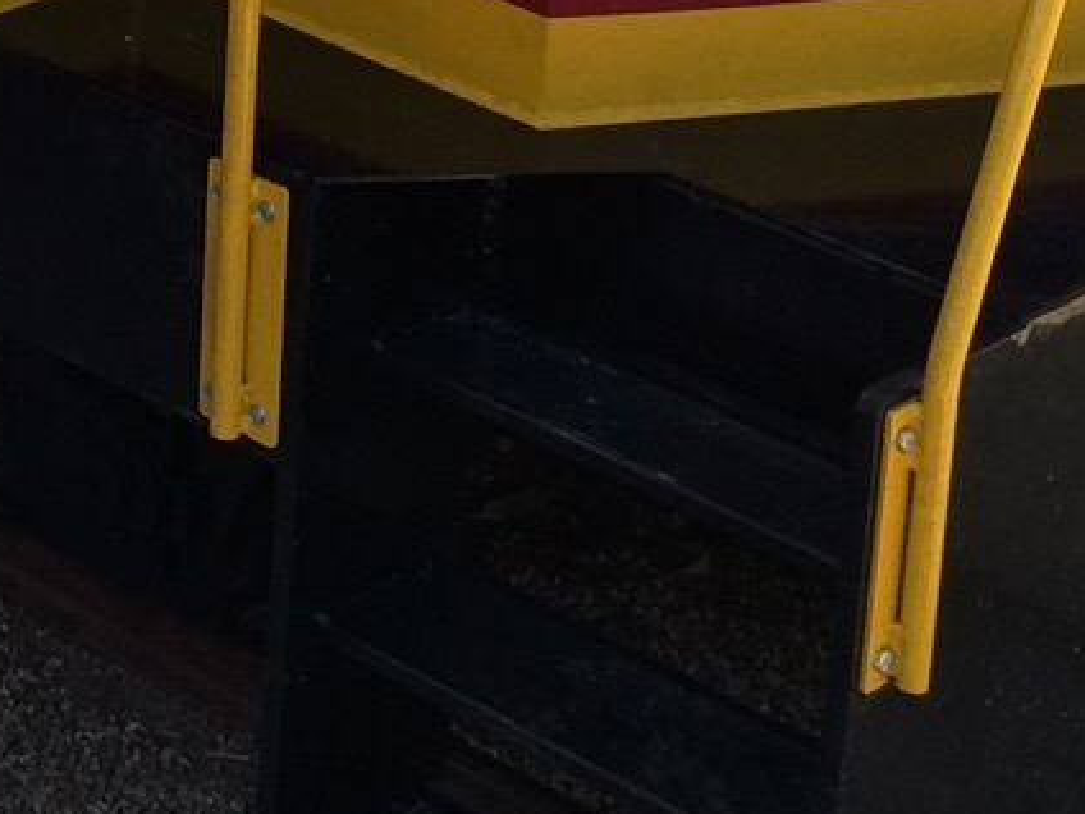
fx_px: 4388
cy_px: -786
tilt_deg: -13.3
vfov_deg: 9.9
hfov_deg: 13.0
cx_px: -734
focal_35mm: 140
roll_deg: -0.5
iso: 32
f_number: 2.2
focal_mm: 4.15
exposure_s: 1/631
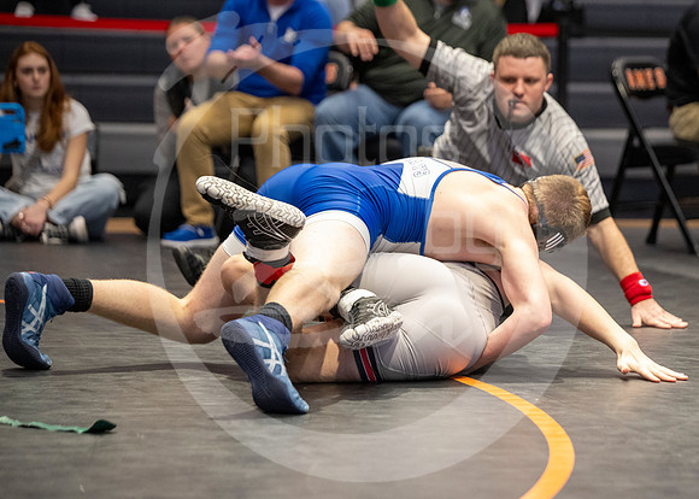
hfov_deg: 12.4
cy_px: 322
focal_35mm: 162
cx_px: 451
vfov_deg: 8.9
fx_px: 3220
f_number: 2.8
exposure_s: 1/1000
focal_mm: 120
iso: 3200
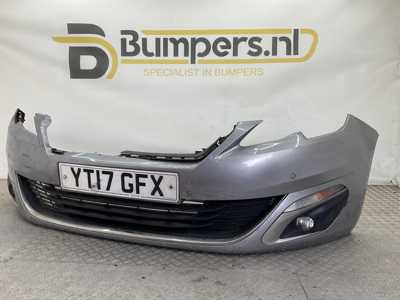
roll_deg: -0.9
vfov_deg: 48.2
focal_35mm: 29
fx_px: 335
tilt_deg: -8.4
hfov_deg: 61.7
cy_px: 150
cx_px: 200
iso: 16
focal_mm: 3
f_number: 1.8
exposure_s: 1/120
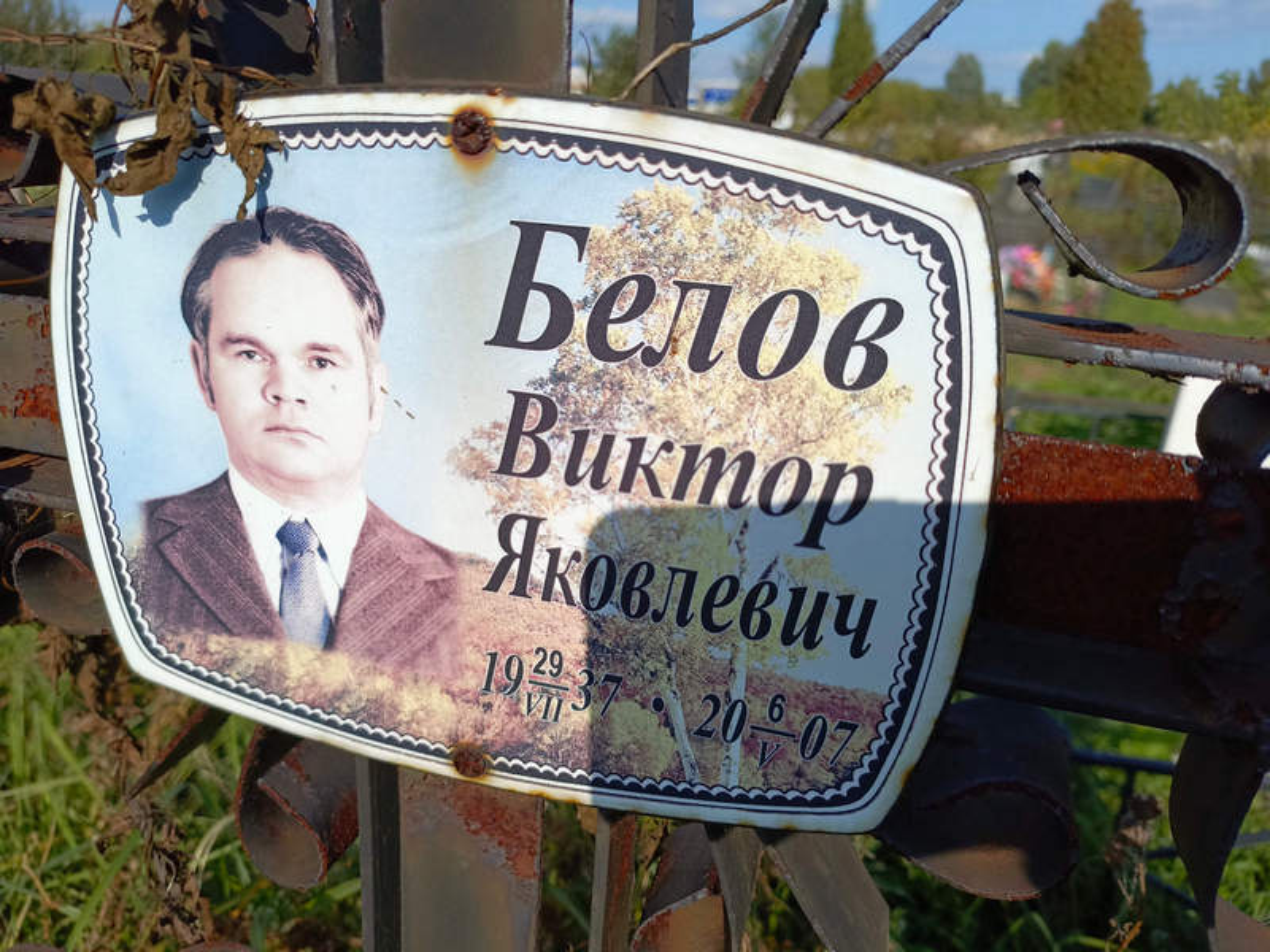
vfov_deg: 54.9
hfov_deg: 69.4
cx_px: 635
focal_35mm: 25
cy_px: 476
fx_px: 917
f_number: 1.69
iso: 110
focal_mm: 4.76
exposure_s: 1/1517
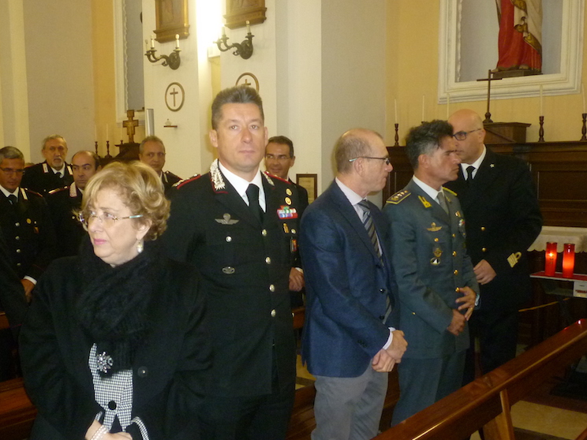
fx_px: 661
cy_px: 261
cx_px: 293
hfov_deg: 47.9
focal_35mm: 39
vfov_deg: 36.7
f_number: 3.3
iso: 400
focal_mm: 5.2
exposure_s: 1/30
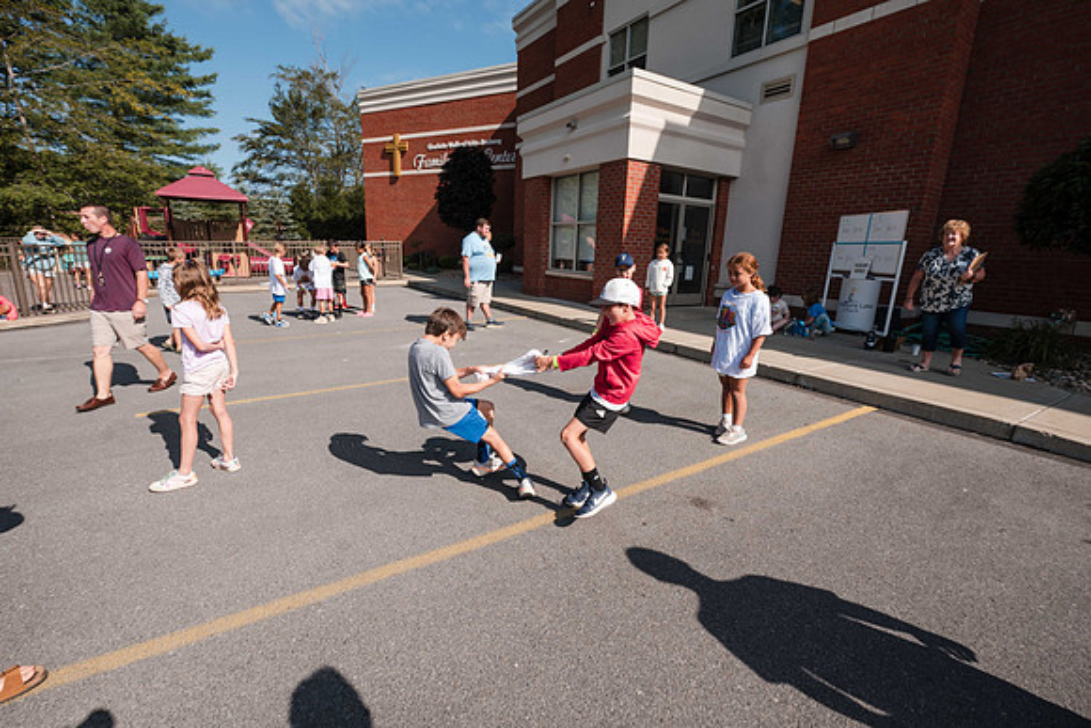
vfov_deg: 75.4
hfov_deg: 98.4
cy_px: 361
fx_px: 471
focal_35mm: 16
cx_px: 541
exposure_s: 1/320
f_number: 6.3
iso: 100
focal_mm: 14
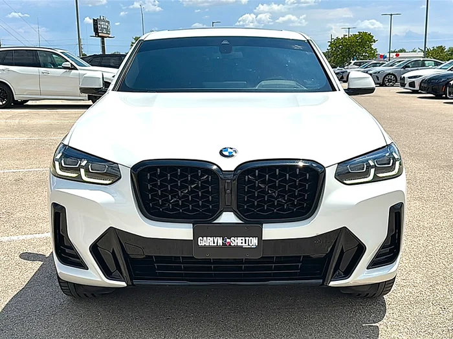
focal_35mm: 37
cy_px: 170
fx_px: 484
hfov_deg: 50.1
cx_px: 226
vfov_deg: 38.7
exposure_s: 1/10989
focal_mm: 6.86
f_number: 1.78
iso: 80
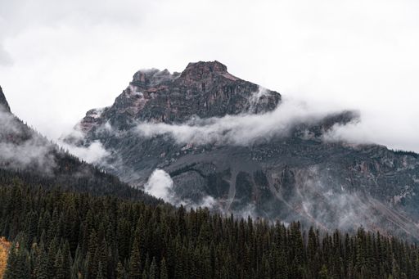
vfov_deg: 23.8
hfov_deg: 35.1
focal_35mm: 57
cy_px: 140
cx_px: 210
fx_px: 663
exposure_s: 1/1000
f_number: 3.3
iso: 200
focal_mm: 38
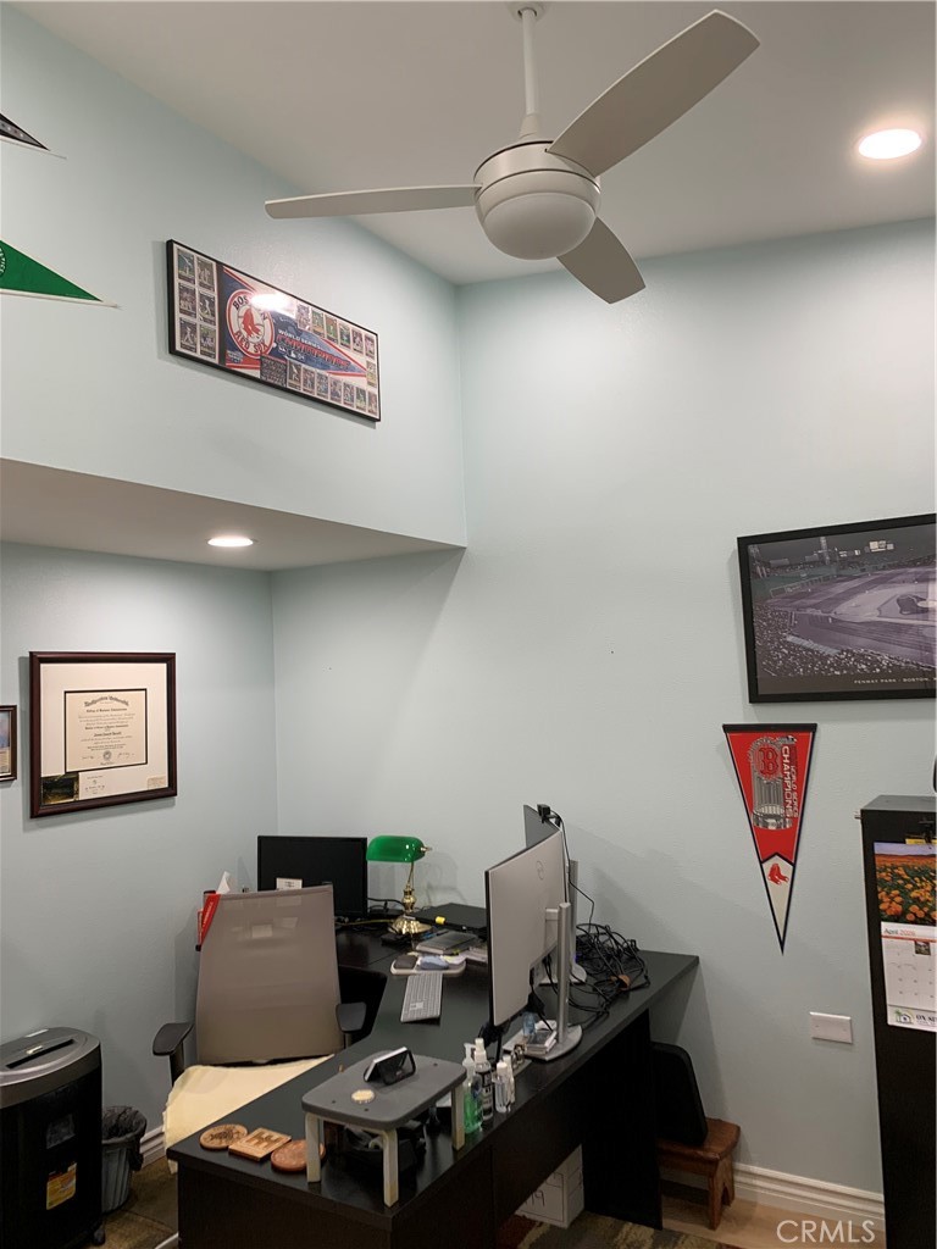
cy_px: 624
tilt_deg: +2.5
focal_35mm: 26
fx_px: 938
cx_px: 468
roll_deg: +2.6
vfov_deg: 67.3
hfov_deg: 53.1
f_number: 1.8
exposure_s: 1/60
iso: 50
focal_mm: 4.25
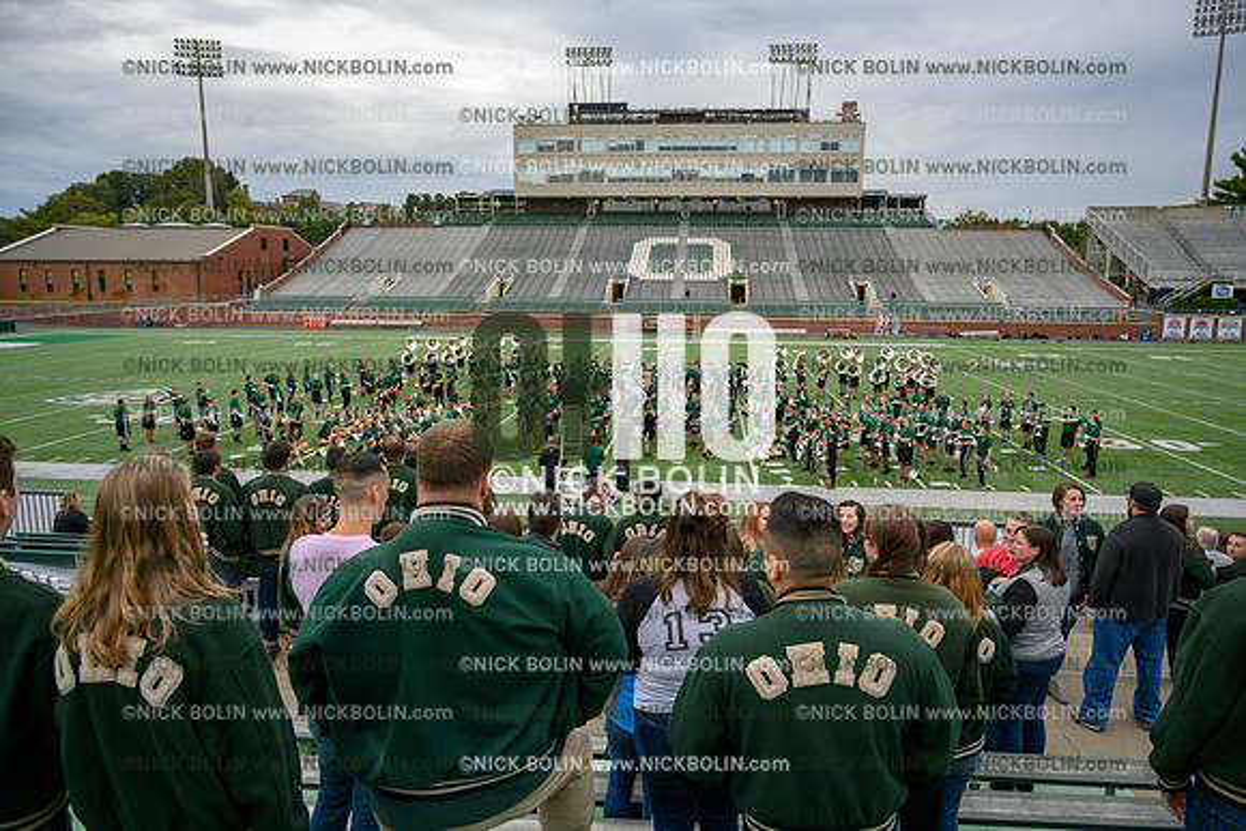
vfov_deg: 50.4
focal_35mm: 26
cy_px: 416
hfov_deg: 70.4
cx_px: 623
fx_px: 883
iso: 2000
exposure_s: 1/800
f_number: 4
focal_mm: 25.5
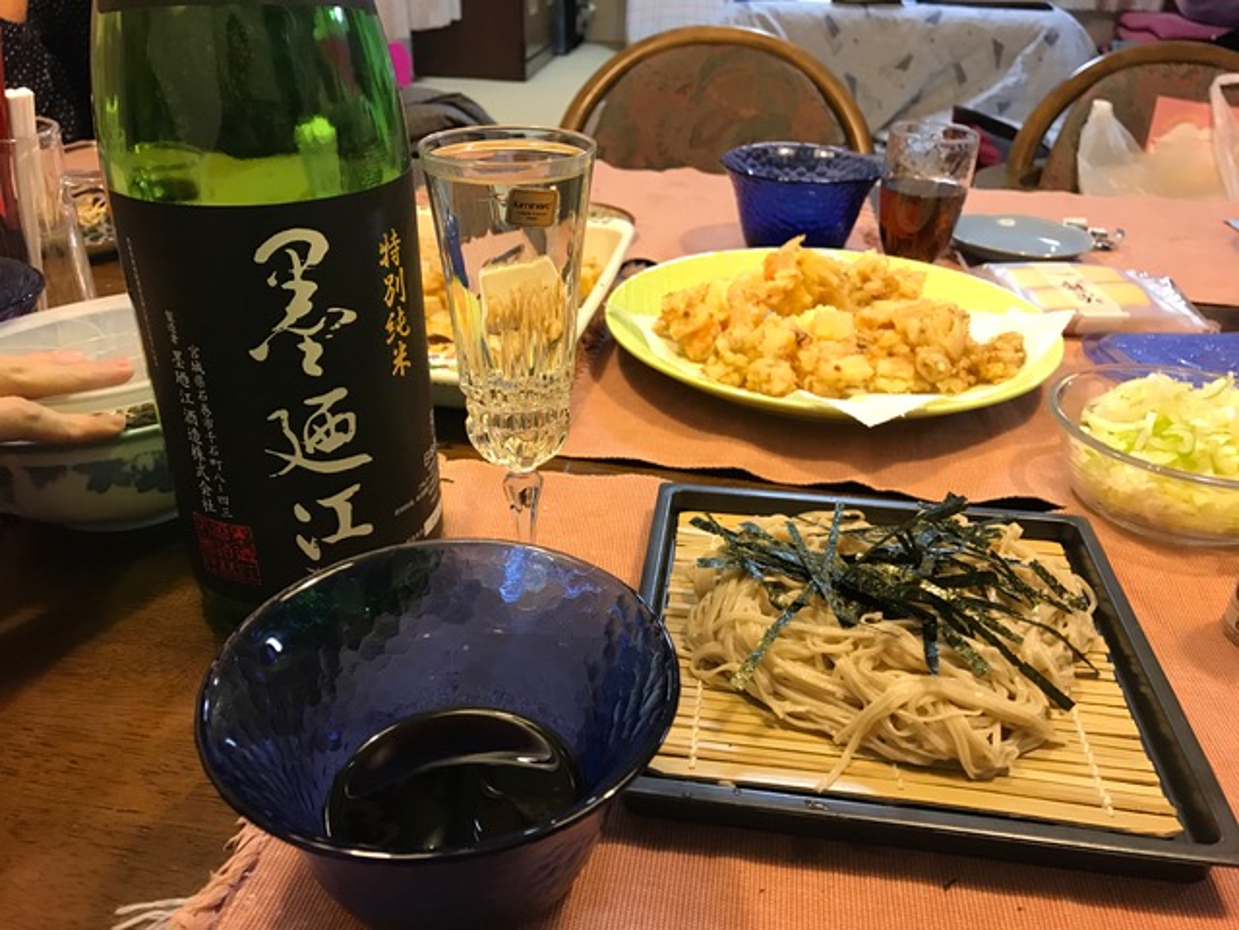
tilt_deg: -29.6
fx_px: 1002
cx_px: 620
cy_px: 465
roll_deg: -0.3
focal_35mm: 28
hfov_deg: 63.4
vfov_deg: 49.7
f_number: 1.8
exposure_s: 1/17
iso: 50
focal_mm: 3.99
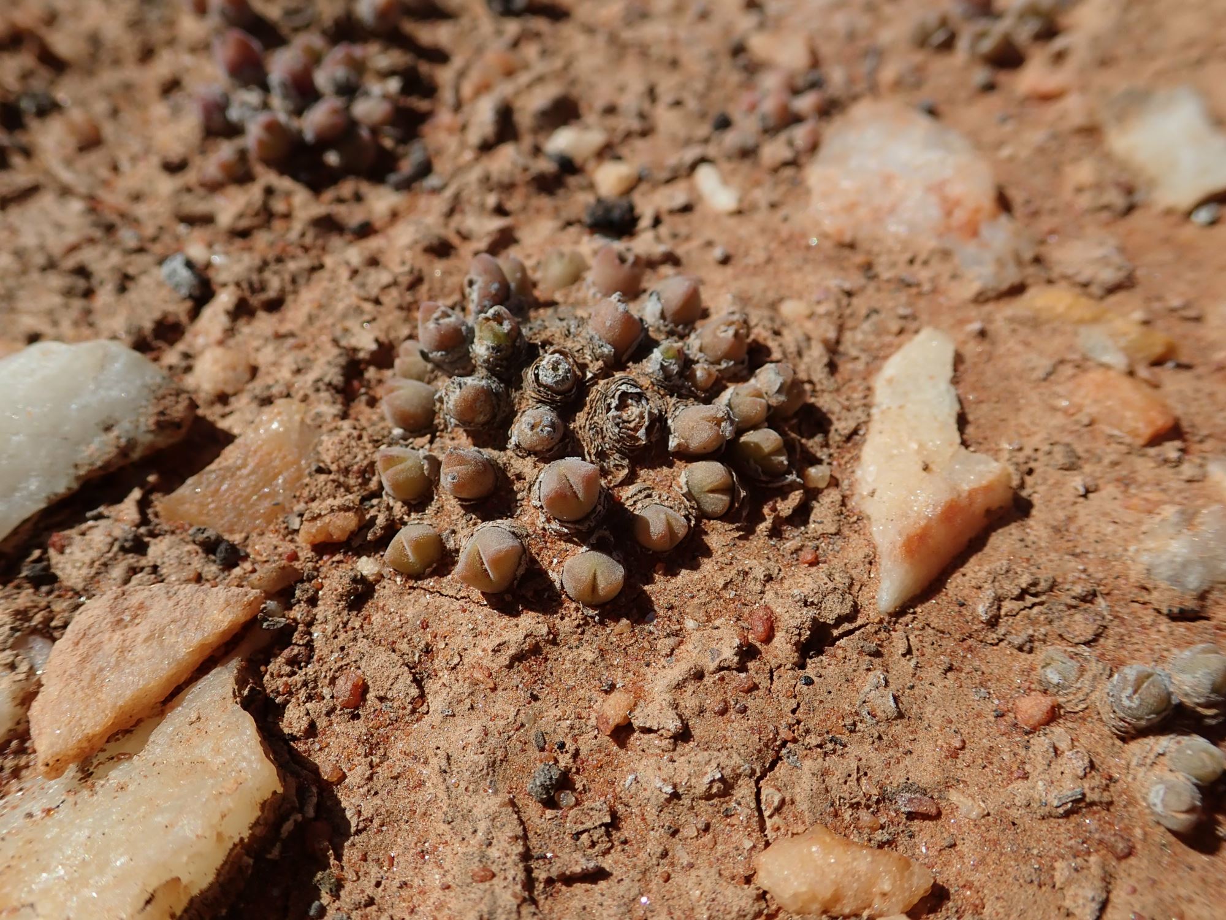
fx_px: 1063
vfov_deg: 46.8
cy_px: 460
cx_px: 613
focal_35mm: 30
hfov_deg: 60.0
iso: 100
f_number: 9
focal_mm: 5.5
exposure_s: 1/250
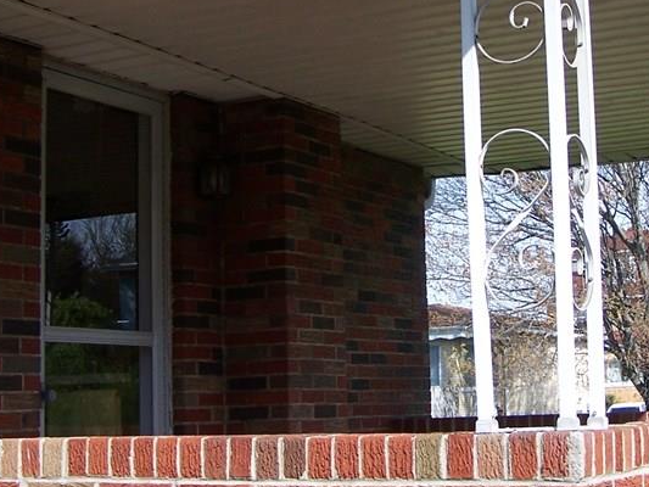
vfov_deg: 20.1
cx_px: 412
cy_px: 162
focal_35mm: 73
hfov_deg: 26.6
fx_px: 1369
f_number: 2.8
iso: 80
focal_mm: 6.3
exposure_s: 1/800
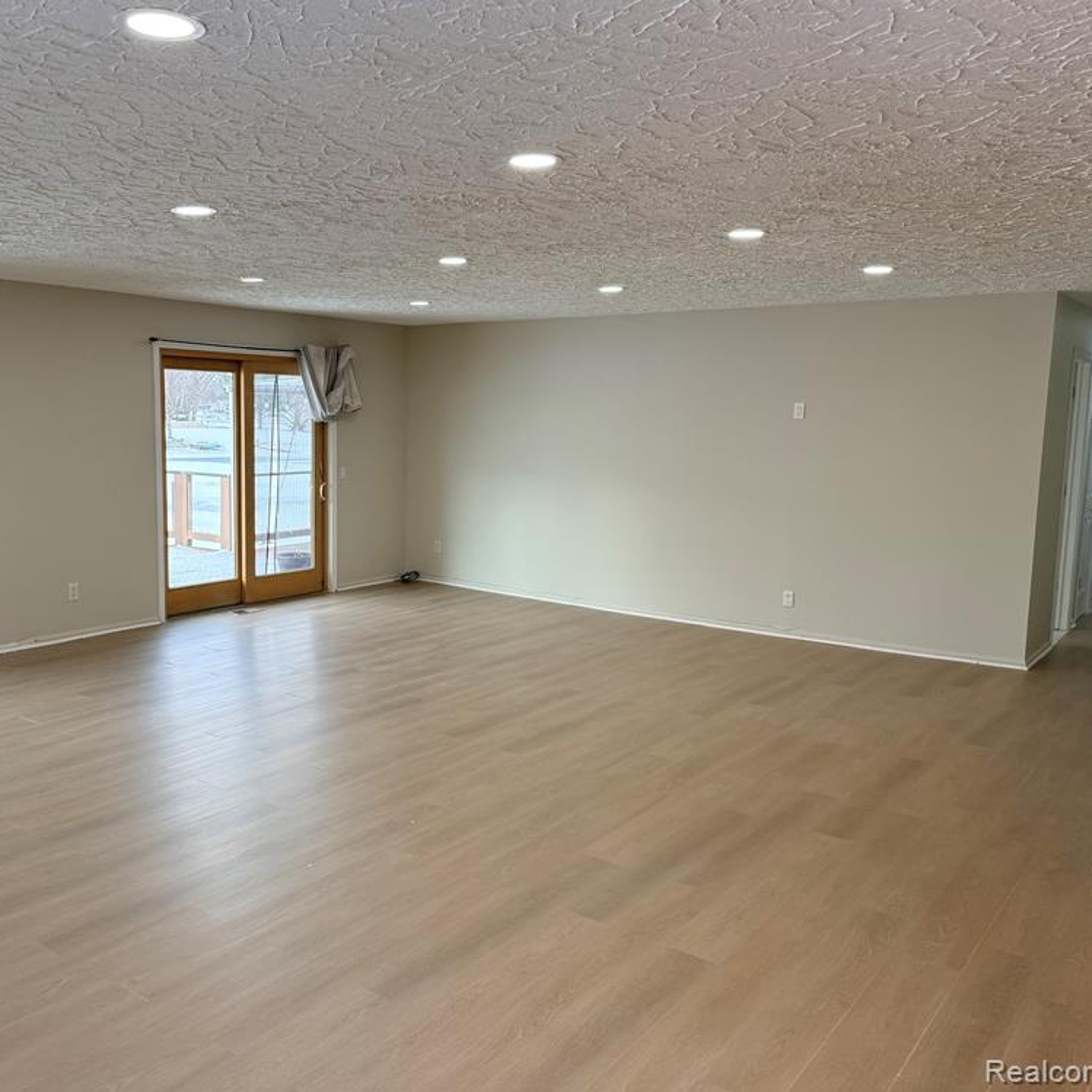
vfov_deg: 55.6
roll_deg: -0.9
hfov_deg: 54.8
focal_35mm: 29
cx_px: 386
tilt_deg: -6.6
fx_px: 1035
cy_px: 535
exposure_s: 1/240
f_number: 1.78
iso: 100
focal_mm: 6.76
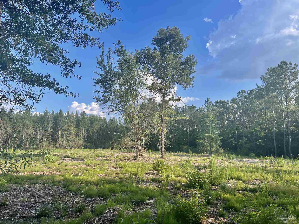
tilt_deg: +5.2
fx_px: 225
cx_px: 150
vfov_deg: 53.1
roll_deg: +0.7
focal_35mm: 26
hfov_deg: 67.3
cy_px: 112
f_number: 1.5
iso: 50
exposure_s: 1/2045
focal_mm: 5.7
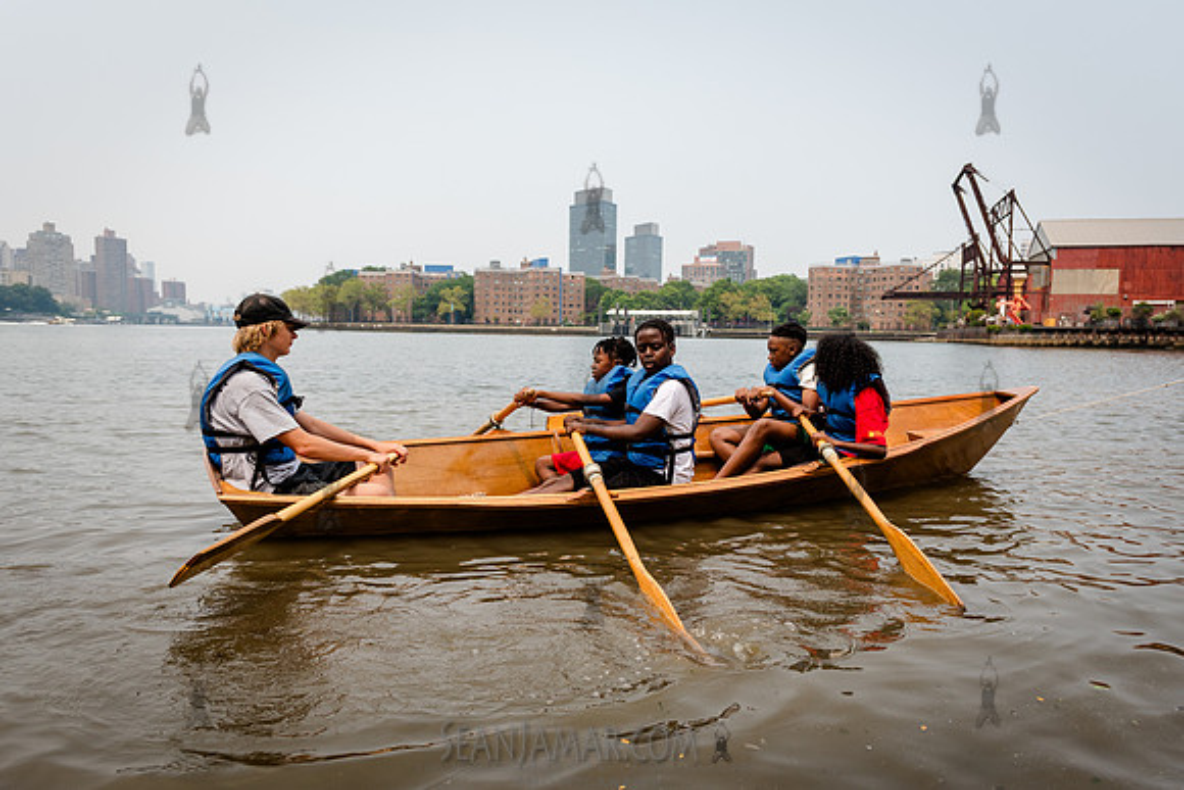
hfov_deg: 66.8
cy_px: 423
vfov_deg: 47.5
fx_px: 897
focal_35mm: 27
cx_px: 629
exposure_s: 1/2000
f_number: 4
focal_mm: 24
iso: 200
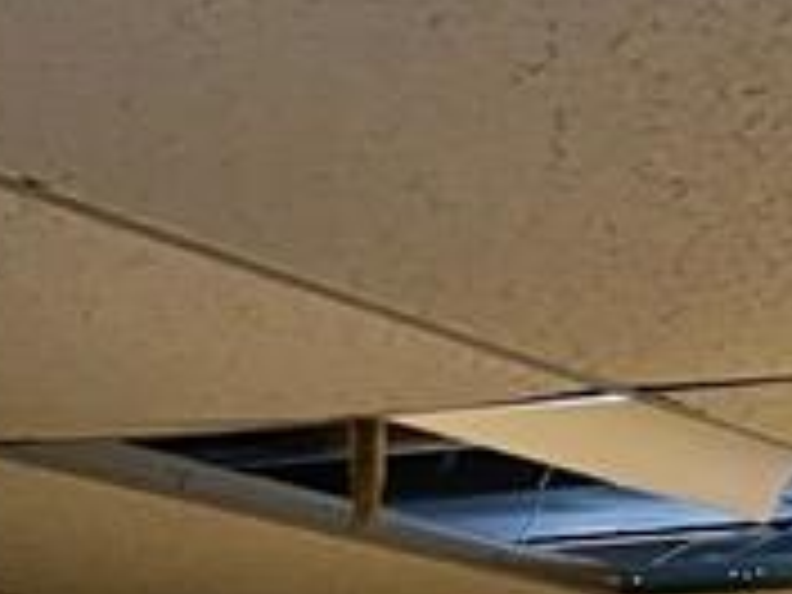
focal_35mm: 151
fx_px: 3455
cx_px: 580
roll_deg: +2.2
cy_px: 1498
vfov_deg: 8.8
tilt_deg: -8.5
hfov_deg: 13.0
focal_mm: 5.7
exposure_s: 1/30
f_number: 1.5
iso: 640
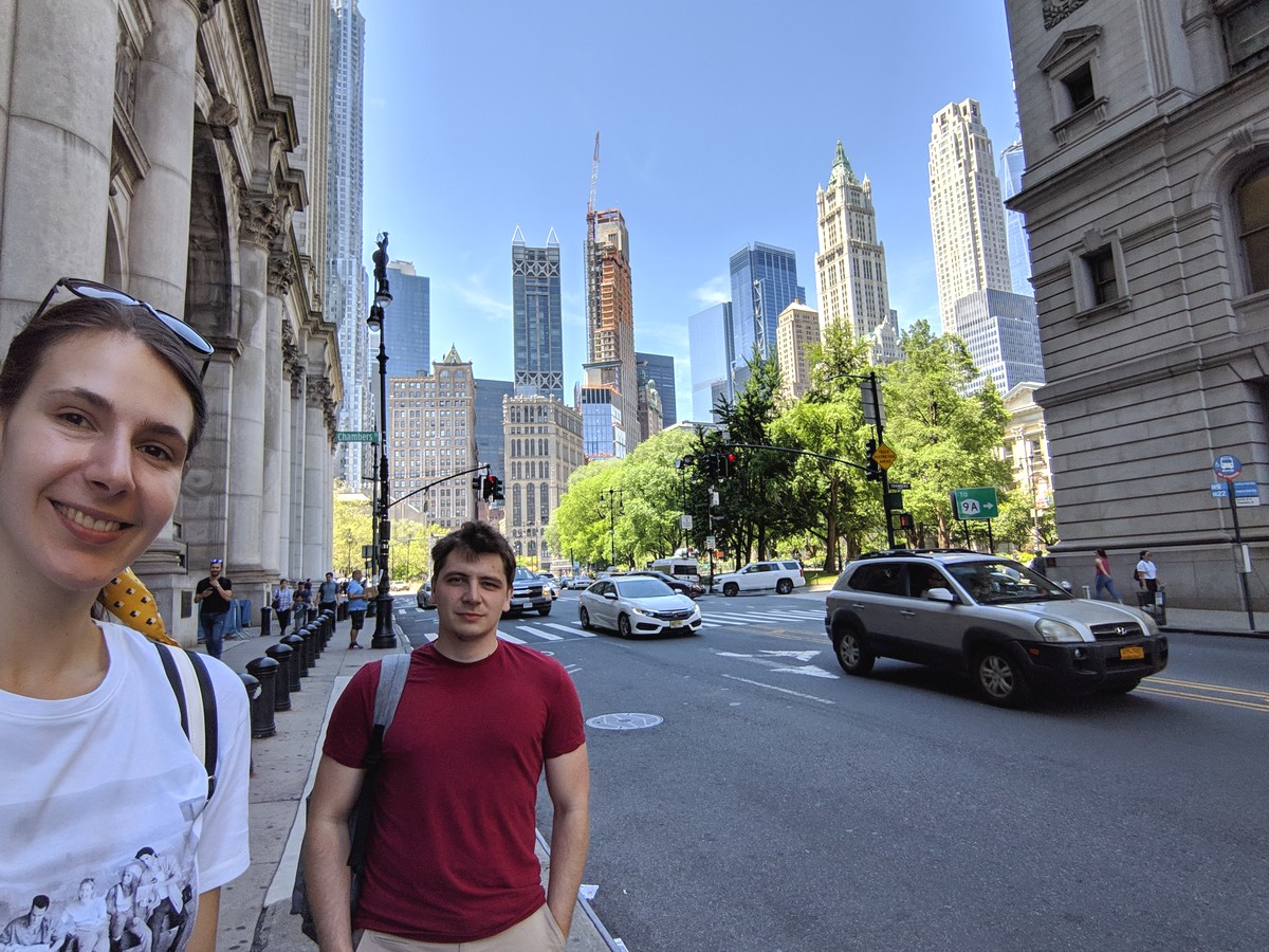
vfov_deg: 68.7
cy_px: 476
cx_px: 634
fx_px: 697
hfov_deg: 84.7
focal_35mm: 19
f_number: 2.2
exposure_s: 1/646
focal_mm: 2.03
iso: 43
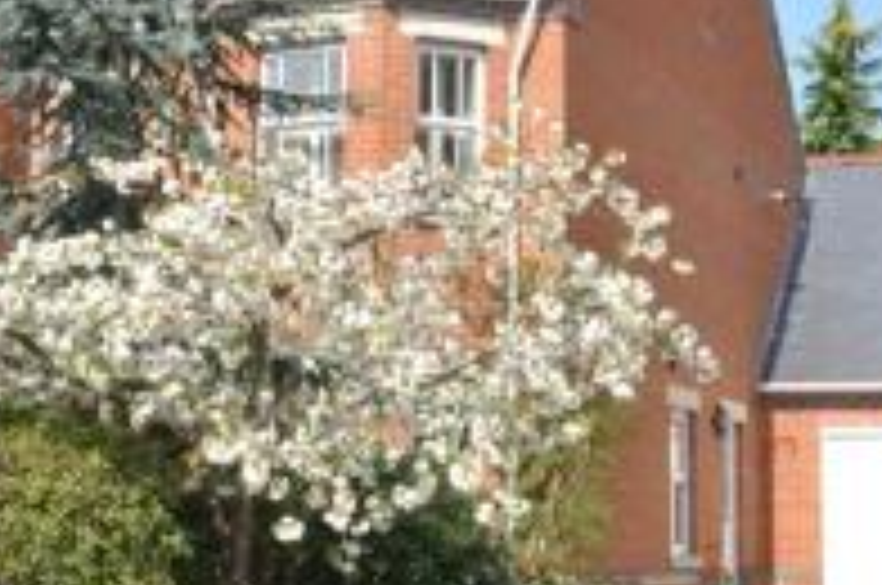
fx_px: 1786
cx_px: 436
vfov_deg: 18.6
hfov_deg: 27.7
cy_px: 245
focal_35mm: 73
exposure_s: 1/100
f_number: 9
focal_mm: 20
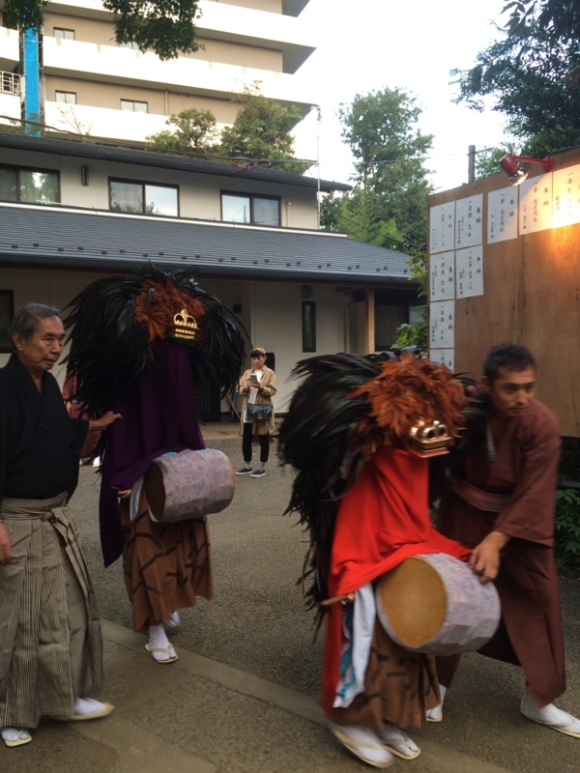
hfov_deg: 48.2
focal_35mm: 29
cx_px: 290
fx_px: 648
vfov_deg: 61.7
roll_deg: +1.2
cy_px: 386
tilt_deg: -3.6
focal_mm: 4.15
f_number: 2.2
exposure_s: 1/40
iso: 40
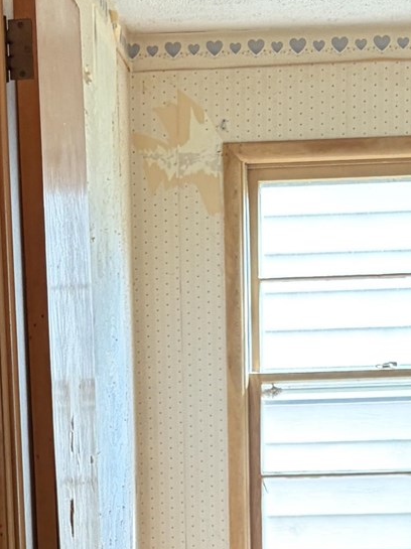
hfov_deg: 13.4
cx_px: 159
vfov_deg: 17.1
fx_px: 1743
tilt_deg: -8.3
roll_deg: +3.0
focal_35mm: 110
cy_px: 655
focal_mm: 5.96
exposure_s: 1/60
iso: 64
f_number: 1.6
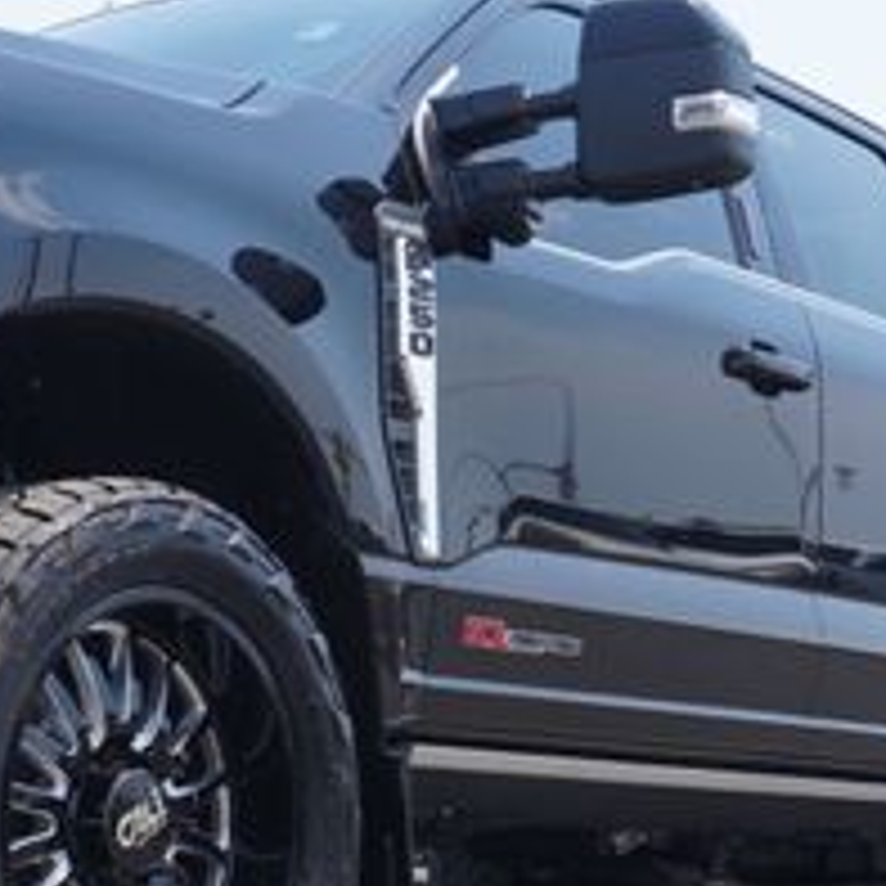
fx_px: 2635
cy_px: 522
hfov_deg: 18.7
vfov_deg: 19.1
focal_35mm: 91
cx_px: 76
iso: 100
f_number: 7.1
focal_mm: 22
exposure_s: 1/200
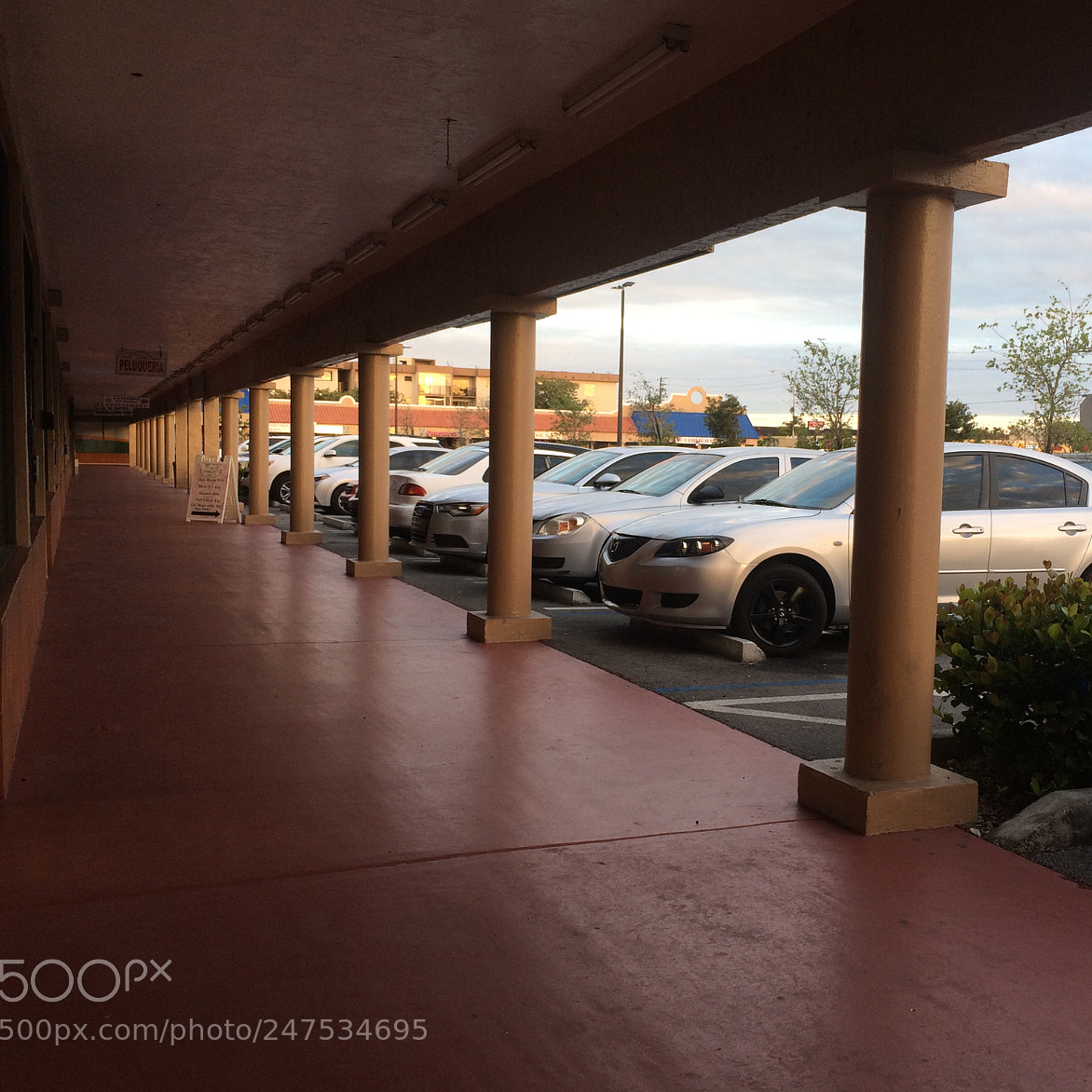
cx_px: 686
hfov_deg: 46.8
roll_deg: -0.7
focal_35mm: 35
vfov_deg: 47.2
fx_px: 1249
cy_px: 544
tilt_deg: -5.3
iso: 40
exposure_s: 1/60
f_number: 2.2
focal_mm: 4.15
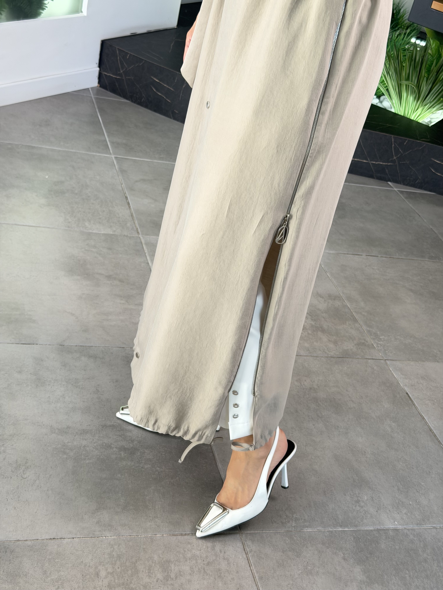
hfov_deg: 30.3
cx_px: 222
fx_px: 819
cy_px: 295
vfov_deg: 39.7
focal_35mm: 48
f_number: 1.78
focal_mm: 6.76
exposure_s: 1/121
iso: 50
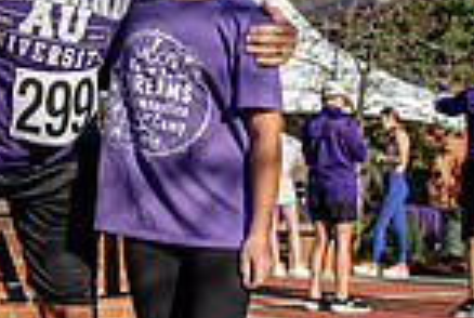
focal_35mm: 127
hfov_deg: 15.8
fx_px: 1676
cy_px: 11
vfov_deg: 10.8
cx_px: 10
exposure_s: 1/400
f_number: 4.5
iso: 64
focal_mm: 32
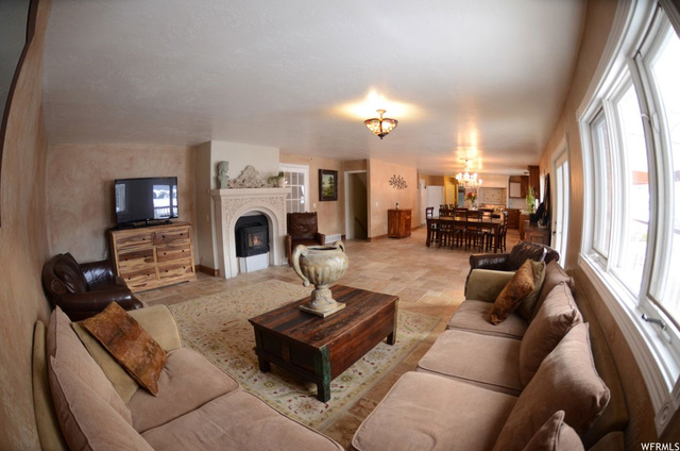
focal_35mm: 16
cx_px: 340
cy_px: 226
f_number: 3.2
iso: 800
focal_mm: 10.5
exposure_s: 1/100
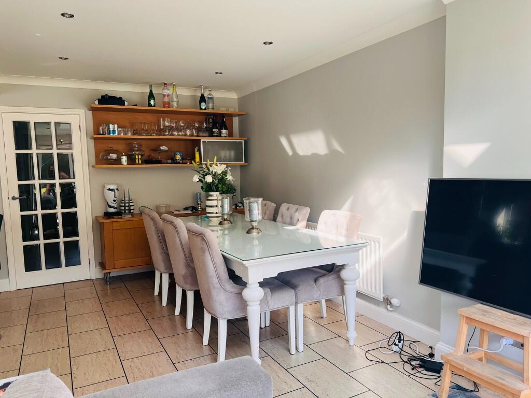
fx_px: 399
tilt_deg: -5.4
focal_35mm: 26
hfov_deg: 67.3
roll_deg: +1.4
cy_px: 199
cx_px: 266
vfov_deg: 53.1
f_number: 1.5
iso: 40
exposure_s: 1/277
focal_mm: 5.7
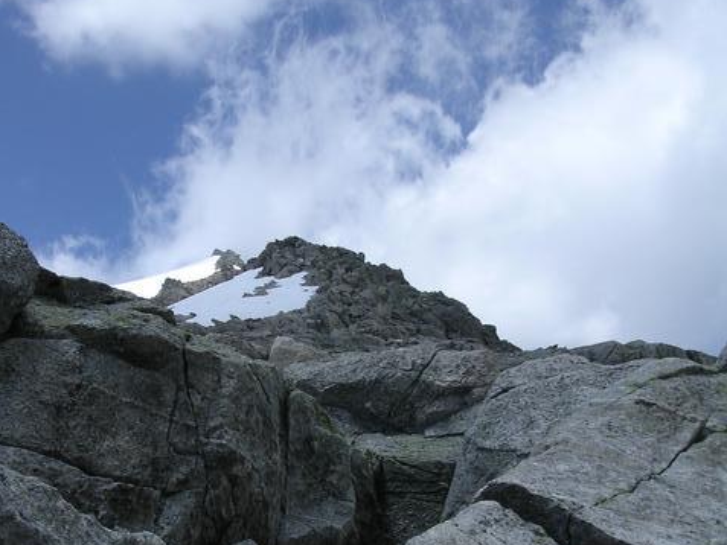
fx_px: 1071
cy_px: 393
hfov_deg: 37.5
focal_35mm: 51
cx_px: 363
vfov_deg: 28.3
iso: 100
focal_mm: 5.8
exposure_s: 1/460
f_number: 5.6
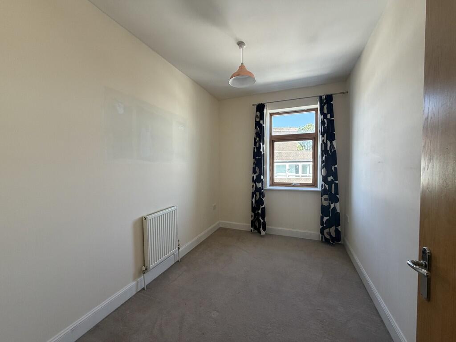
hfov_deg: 102.1
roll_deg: +0.3
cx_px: 228
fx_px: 184
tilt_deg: -2.4
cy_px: 171
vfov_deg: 85.7
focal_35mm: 14
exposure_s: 1/121
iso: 160
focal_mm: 2.22
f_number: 2.2
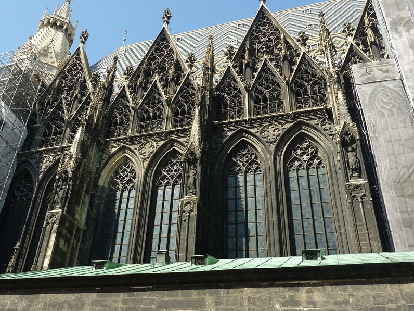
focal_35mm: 36
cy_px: 140
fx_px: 431
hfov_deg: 51.0
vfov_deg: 39.6
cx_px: 167
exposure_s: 1/500
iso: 80
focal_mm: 4.9
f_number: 3.3
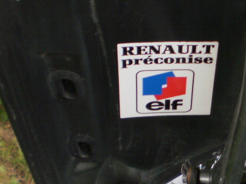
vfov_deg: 13.1
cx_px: 224
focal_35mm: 113
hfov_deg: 17.2
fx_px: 803
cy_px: 105
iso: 100
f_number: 3.1
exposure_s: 1/80
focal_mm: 6.3
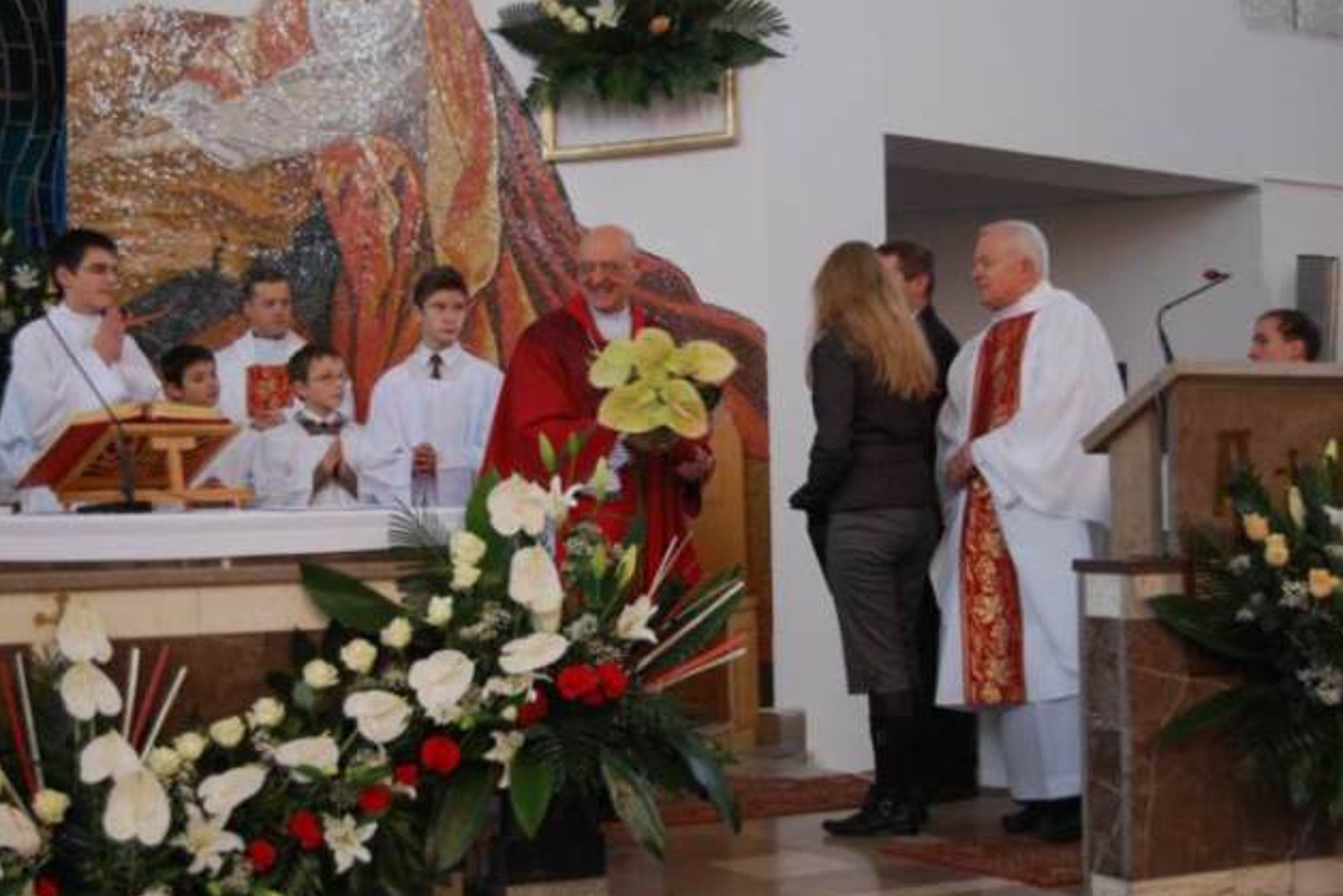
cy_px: 452
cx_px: 665
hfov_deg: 34.5
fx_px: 2164
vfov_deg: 23.4
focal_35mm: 58
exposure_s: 1/80
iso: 800
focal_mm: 38
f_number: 4.8
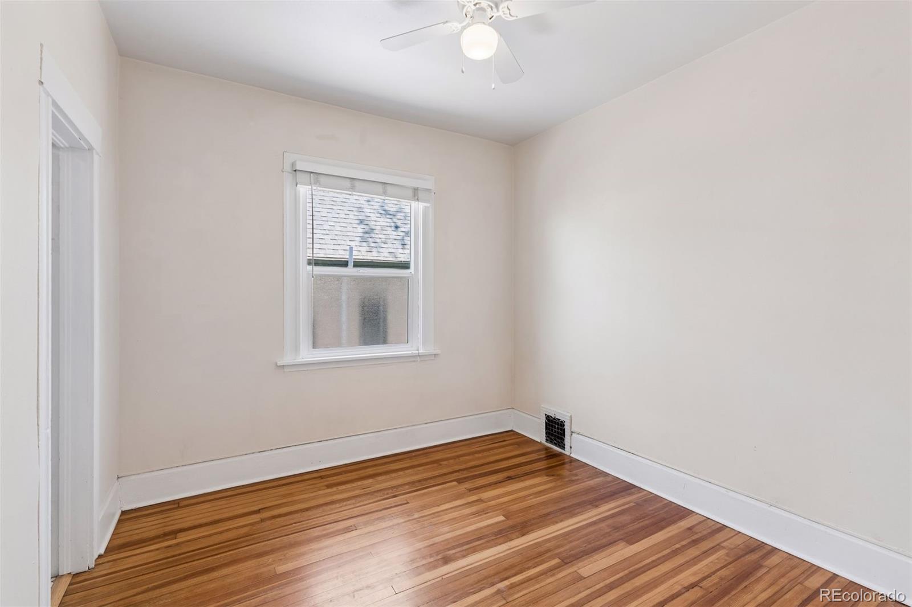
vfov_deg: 70.4
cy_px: 304
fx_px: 431
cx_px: 456
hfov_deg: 93.3
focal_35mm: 17
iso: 400
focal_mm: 17
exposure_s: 1/20
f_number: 9
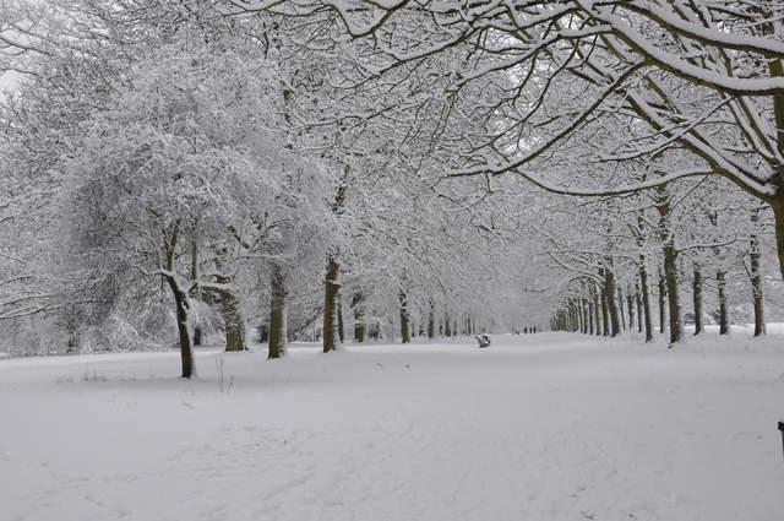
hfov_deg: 46.5
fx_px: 913
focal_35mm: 42
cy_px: 260
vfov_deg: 31.8
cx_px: 392
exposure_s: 1/320
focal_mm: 28
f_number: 9
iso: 640
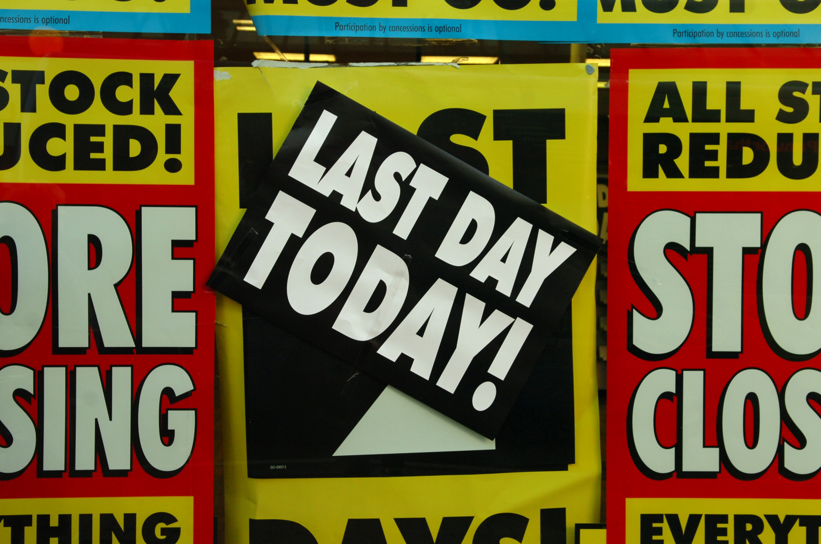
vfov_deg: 28.8
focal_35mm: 46
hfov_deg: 42.4
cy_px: 272
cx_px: 410
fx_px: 1058
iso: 400
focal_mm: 31
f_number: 4.5
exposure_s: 1/250
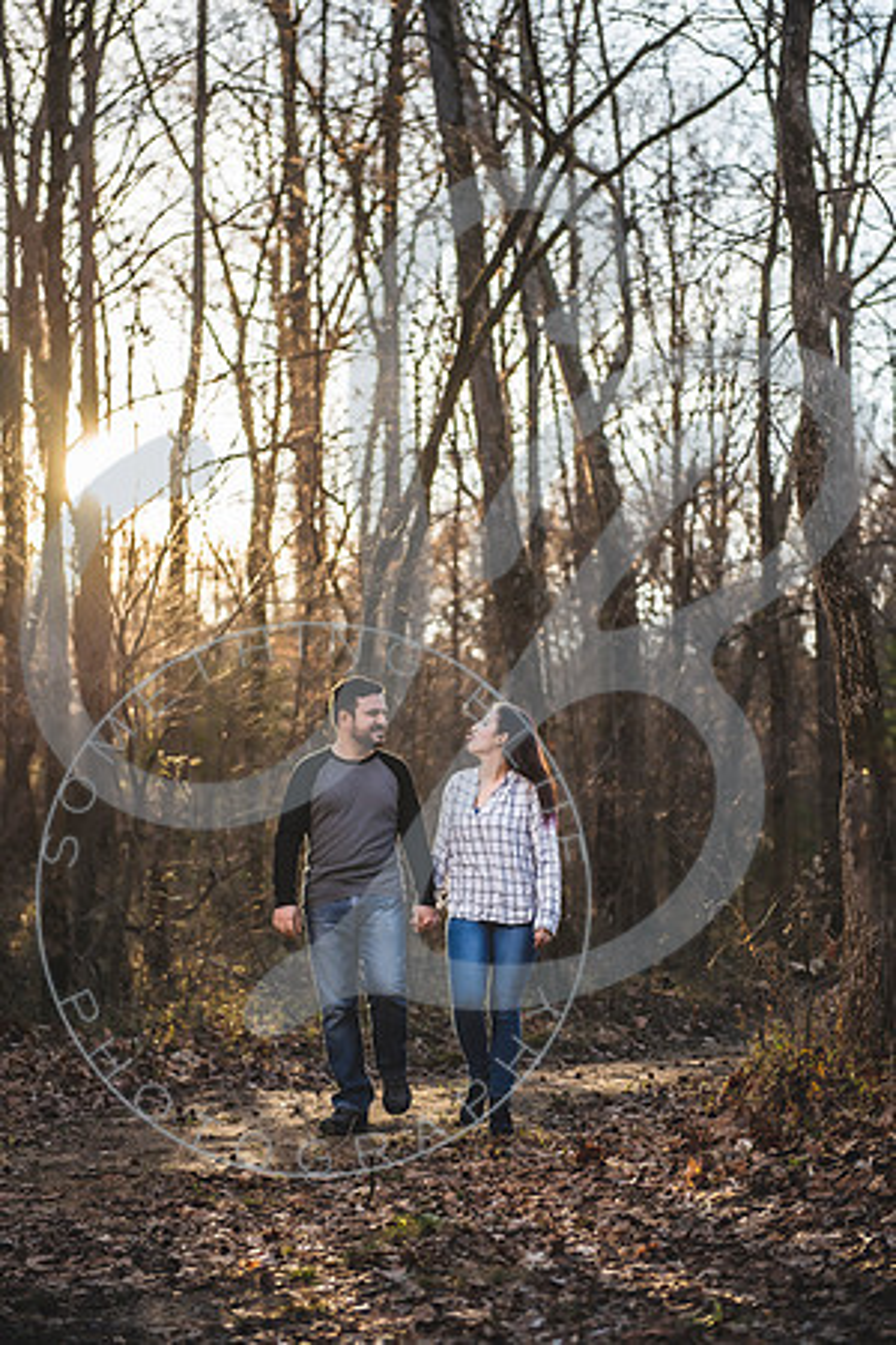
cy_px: 672
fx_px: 2613
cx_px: 448
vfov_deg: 28.8
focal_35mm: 70
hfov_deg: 19.5
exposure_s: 1/320
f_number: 2.8
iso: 100
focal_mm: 70
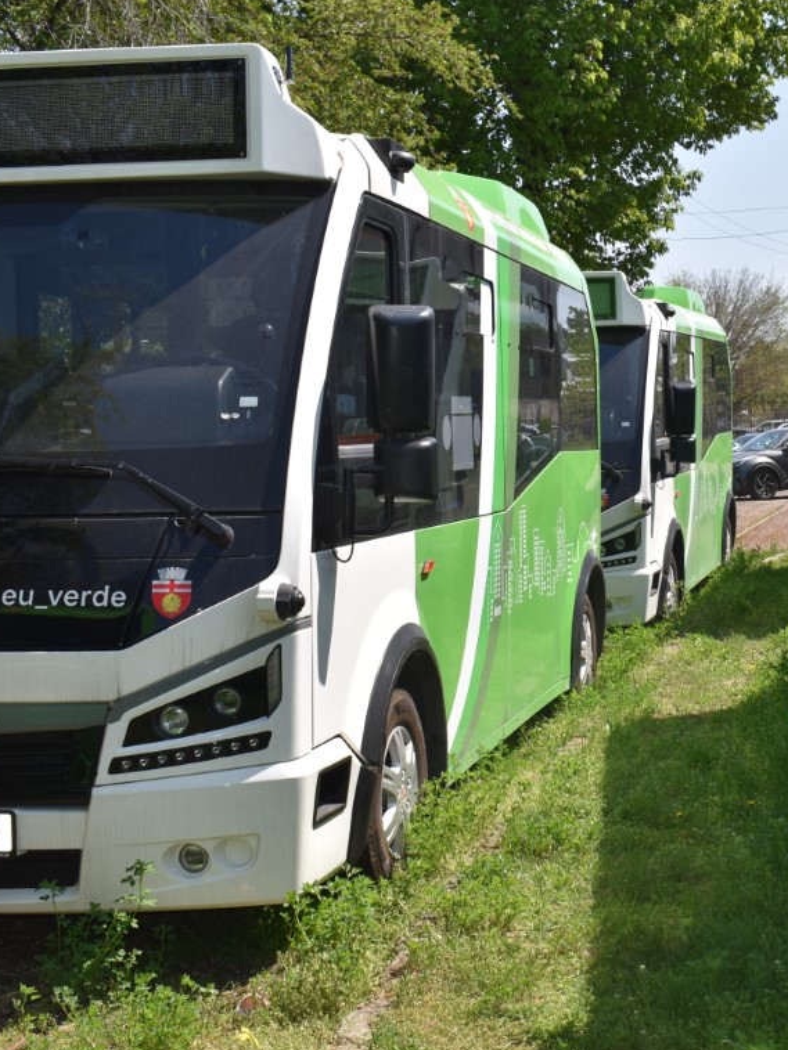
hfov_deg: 25.8
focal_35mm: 55
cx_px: 712
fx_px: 1662
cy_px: 527
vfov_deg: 35.1
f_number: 9
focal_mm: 25
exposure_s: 1/200
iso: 100
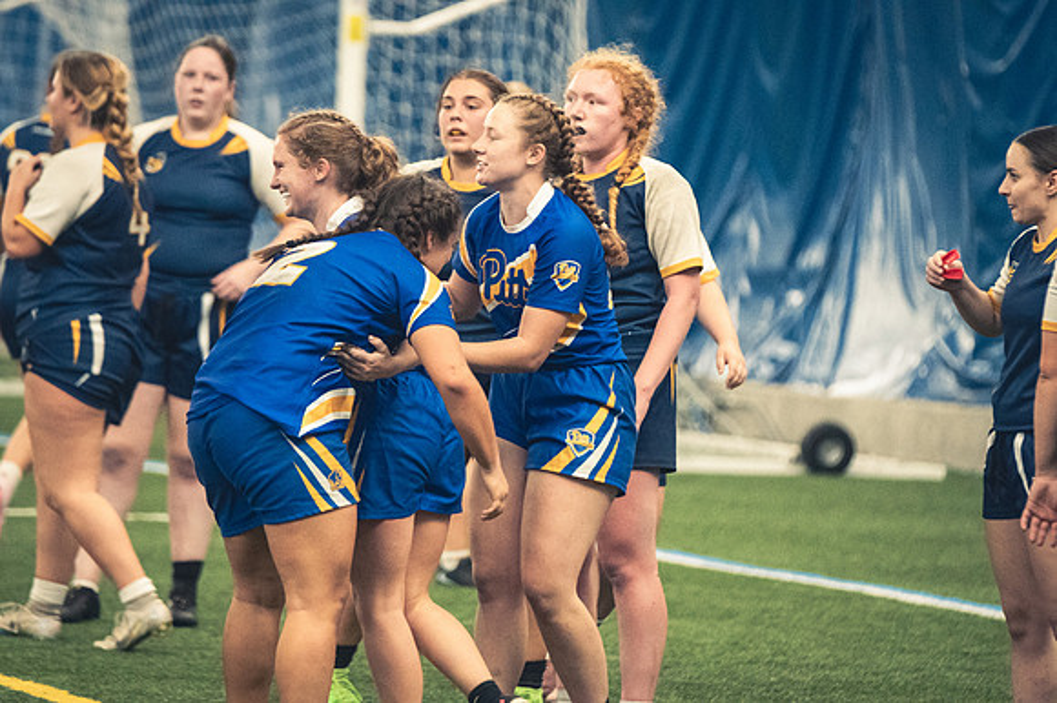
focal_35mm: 285
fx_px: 8363
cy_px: 352
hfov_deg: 7.2
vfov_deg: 4.8
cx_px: 528
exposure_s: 1/500
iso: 12800
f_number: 2.8
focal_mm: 190
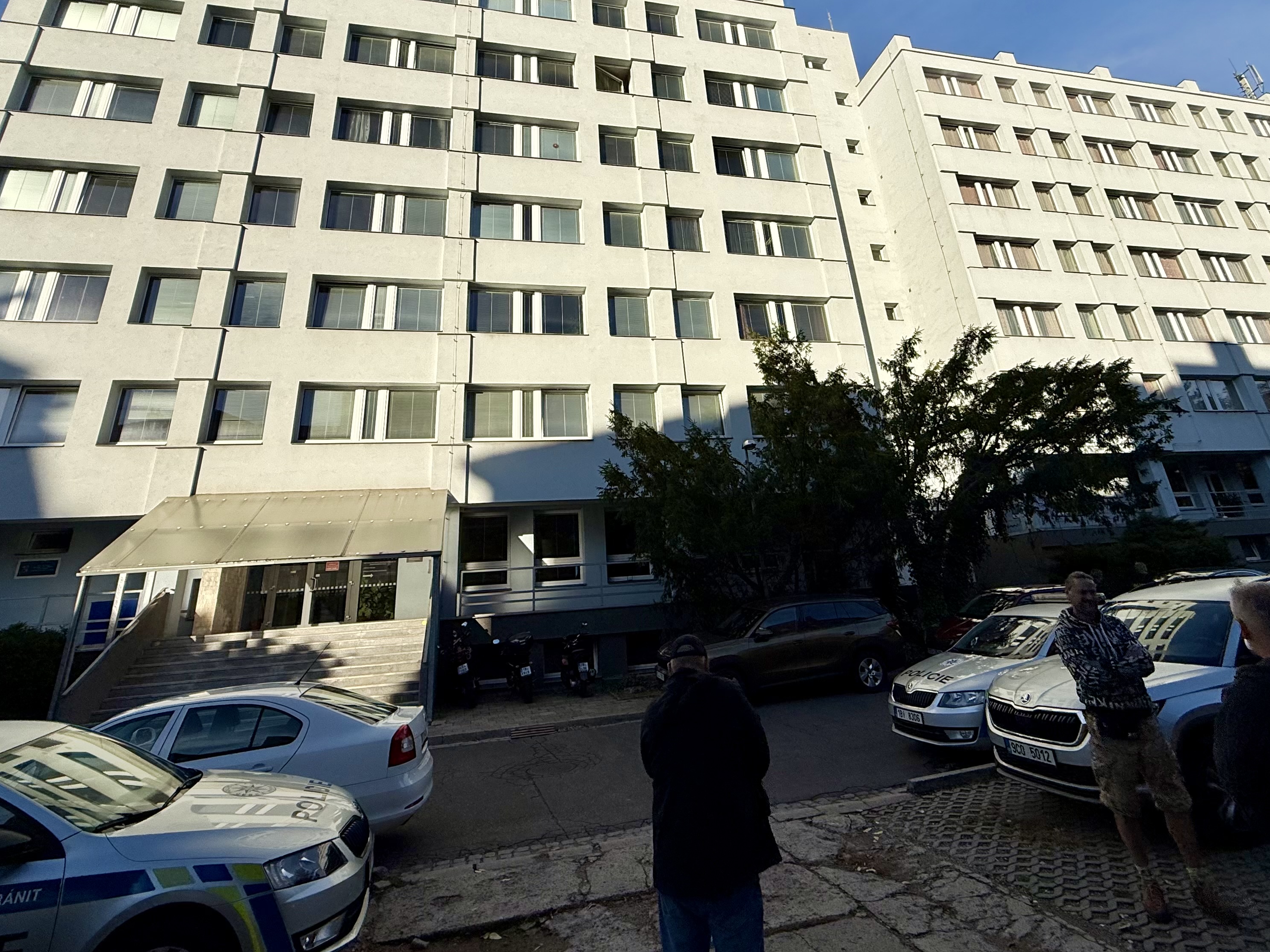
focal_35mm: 19
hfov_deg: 84.7
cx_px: 649
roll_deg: +5.0
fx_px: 697
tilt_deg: +23.7
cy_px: 317
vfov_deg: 66.8
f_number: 2.2
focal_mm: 2.22
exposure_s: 1/3663
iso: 50
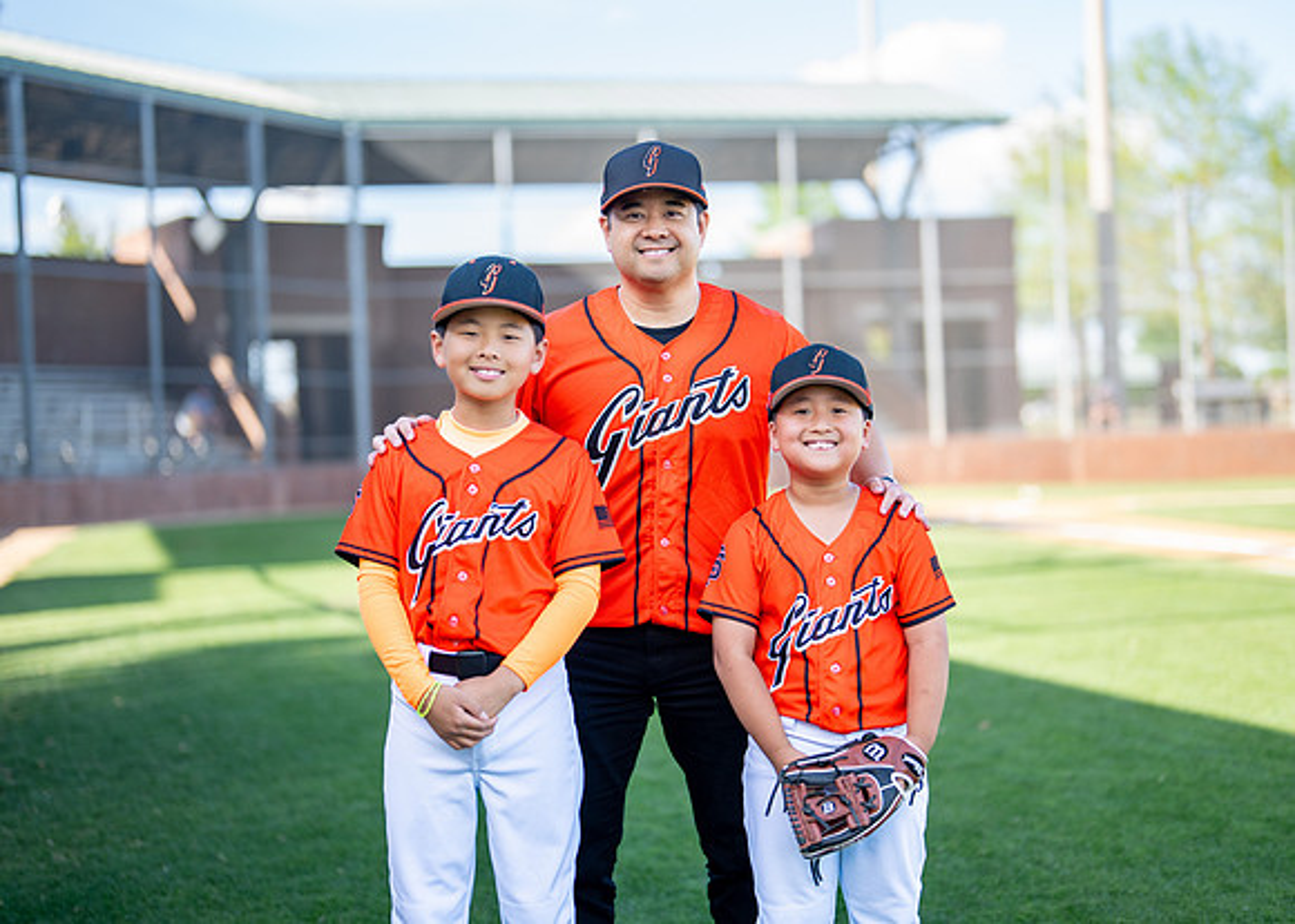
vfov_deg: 25.3
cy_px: 442
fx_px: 2063
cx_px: 663
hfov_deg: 34.9
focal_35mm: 56
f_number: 1.2
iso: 125
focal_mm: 50
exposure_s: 1/1600
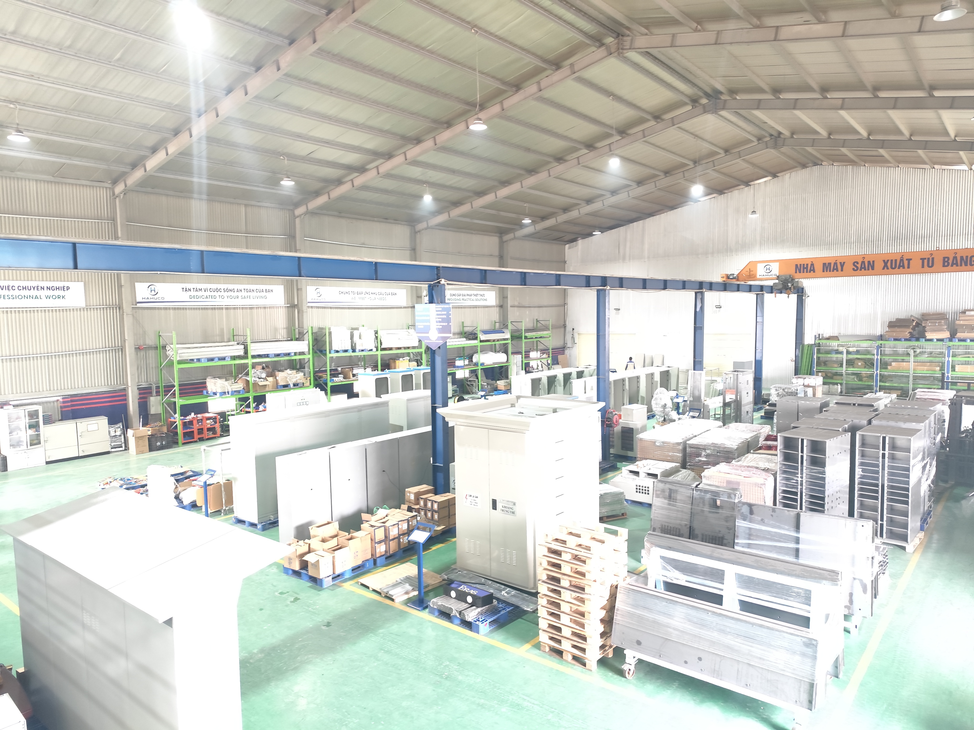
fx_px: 647
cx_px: 487
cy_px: 365
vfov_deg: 58.9
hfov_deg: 73.9
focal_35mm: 23
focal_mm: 6.14
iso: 1600
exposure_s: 1/25
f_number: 1.65
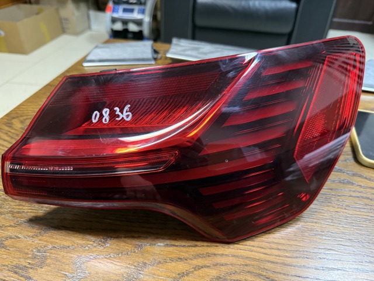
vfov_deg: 56.8
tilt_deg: -35.9
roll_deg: -3.0
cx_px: 187
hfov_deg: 71.6
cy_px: 140
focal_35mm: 24
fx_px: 259
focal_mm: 6.76
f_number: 1.78
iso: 800
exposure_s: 1/33
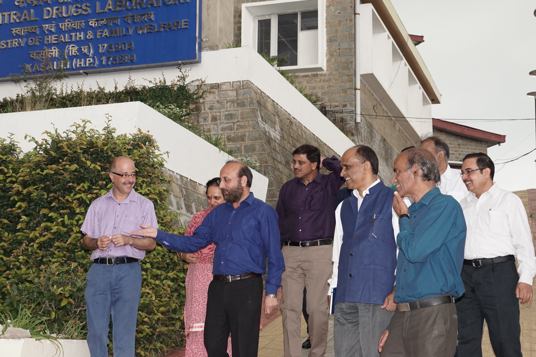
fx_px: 992
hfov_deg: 30.2
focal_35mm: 67
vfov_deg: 20.4
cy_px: 160
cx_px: 245
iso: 800
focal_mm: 35
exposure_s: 1/100
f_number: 5.6
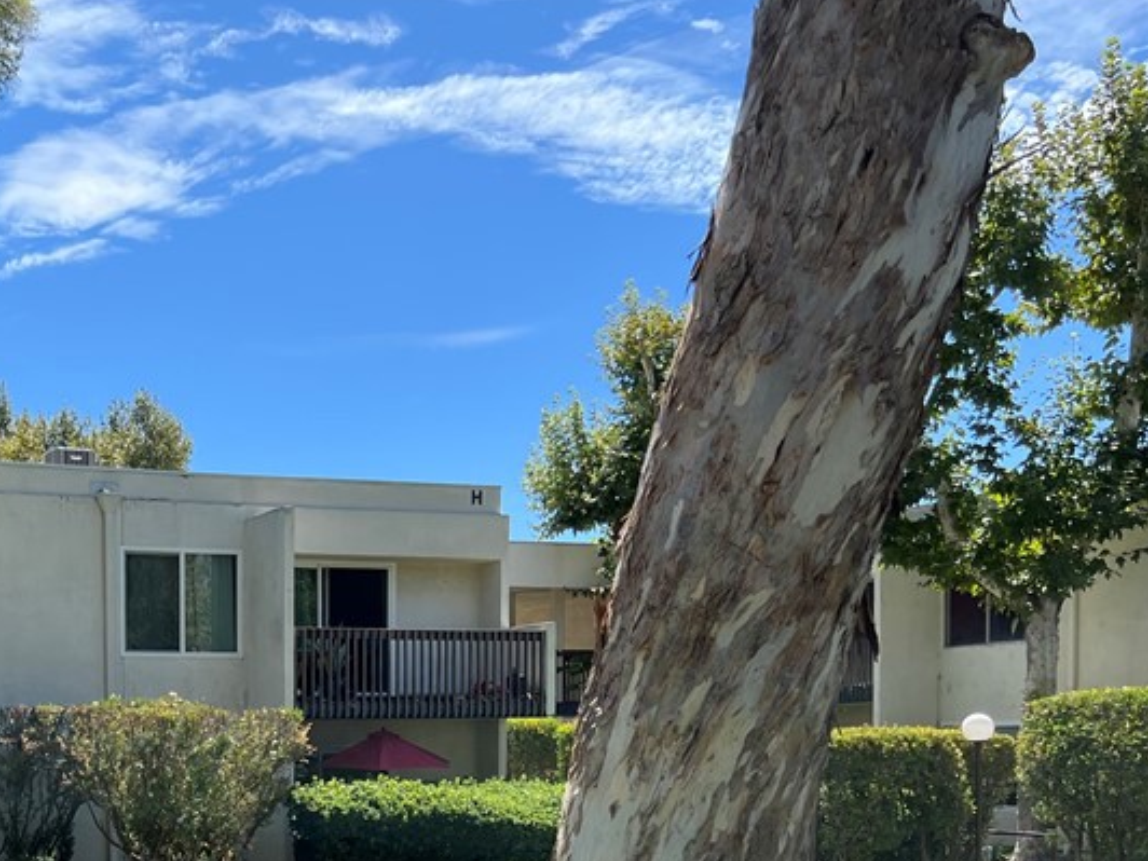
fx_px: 1658
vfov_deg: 27.8
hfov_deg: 36.0
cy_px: 805
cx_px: 125
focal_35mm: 50
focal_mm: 5.7
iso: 50
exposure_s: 1/2513
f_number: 1.5
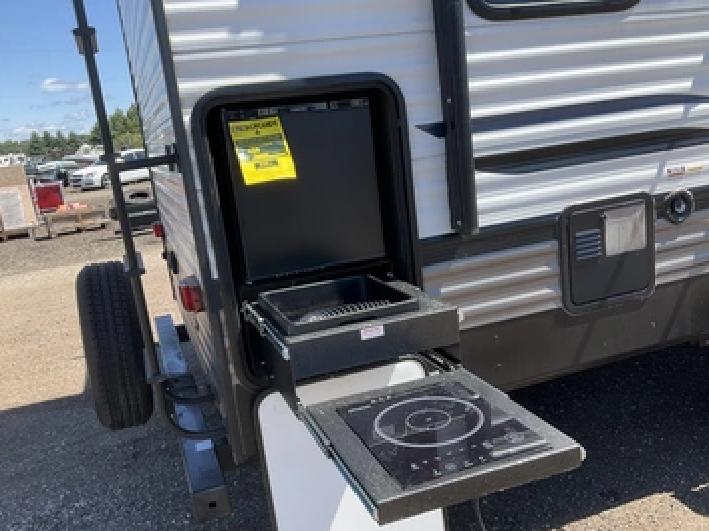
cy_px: 294
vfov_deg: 42.9
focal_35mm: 33
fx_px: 676
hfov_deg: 55.3
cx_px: 373
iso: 25
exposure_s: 1/749
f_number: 1.8
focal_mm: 3
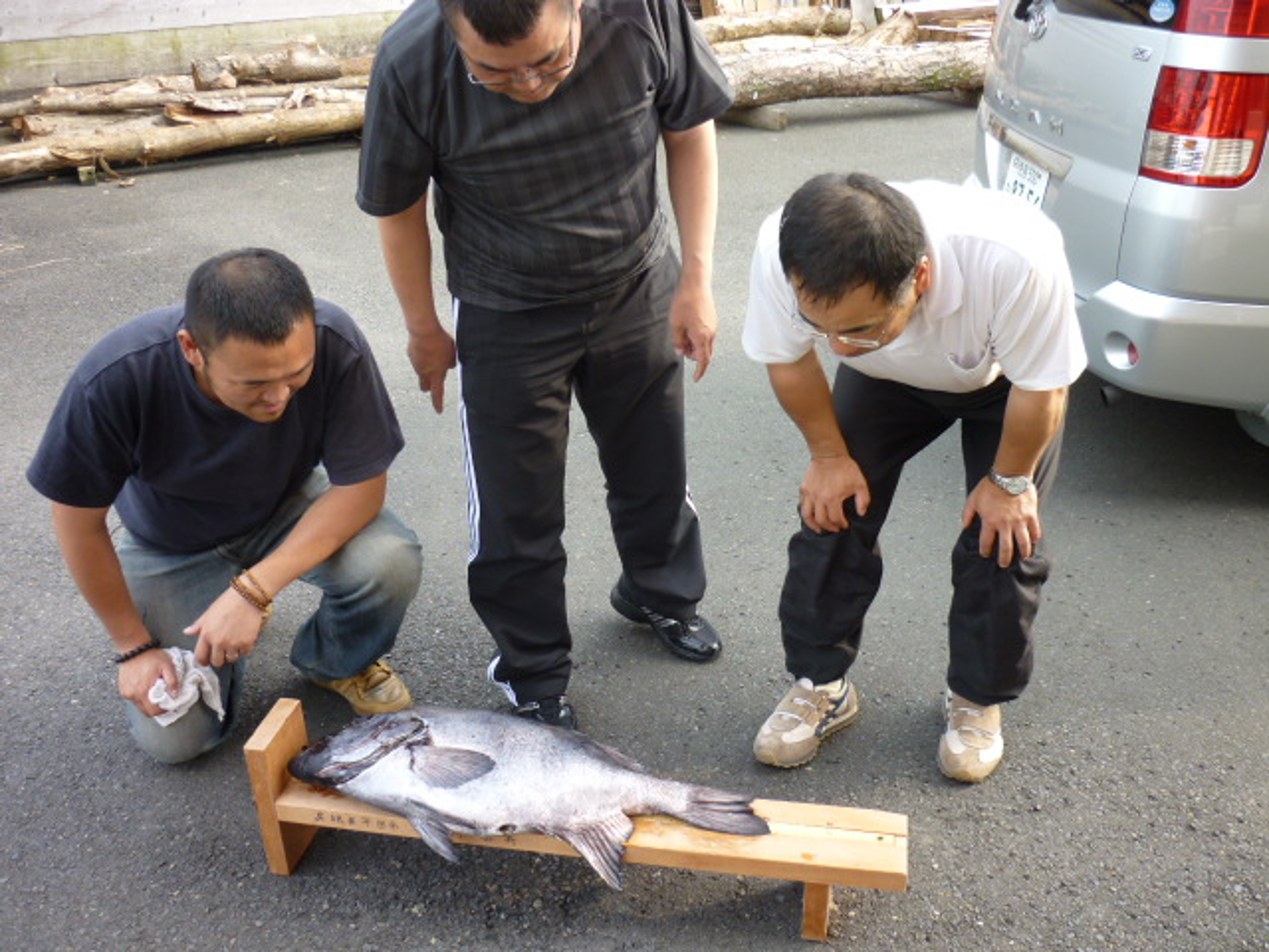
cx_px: 634
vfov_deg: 42.9
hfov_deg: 55.4
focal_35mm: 33
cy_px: 476
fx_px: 1210
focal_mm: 5.5
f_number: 2.8
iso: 80
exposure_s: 1/80
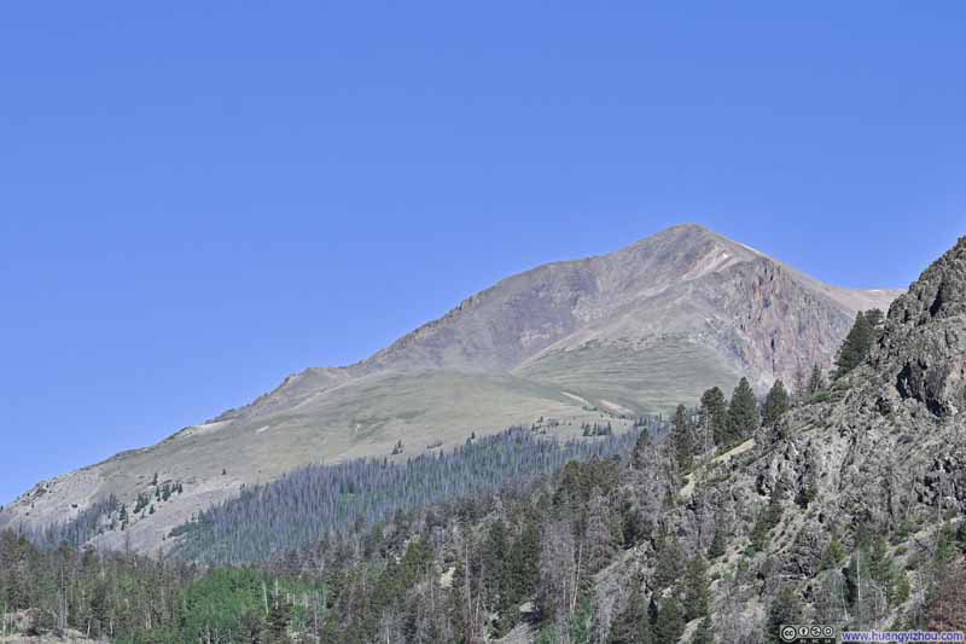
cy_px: 322
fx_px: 3219
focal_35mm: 120
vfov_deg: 11.4
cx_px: 483
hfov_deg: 17.1
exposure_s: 1/640
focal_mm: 120
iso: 64
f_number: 6.3
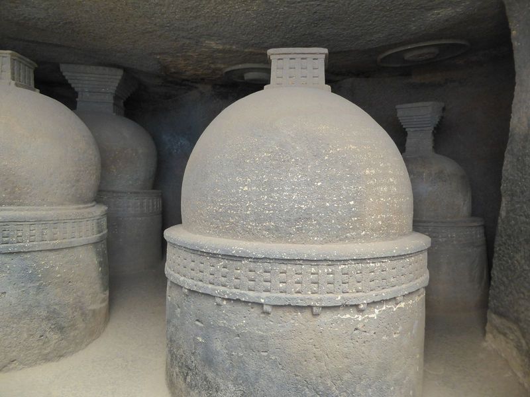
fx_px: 383
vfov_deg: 54.9
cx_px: 265
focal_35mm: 25
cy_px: 198
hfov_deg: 69.4
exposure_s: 1/100
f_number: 3.3
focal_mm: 4.3
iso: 250
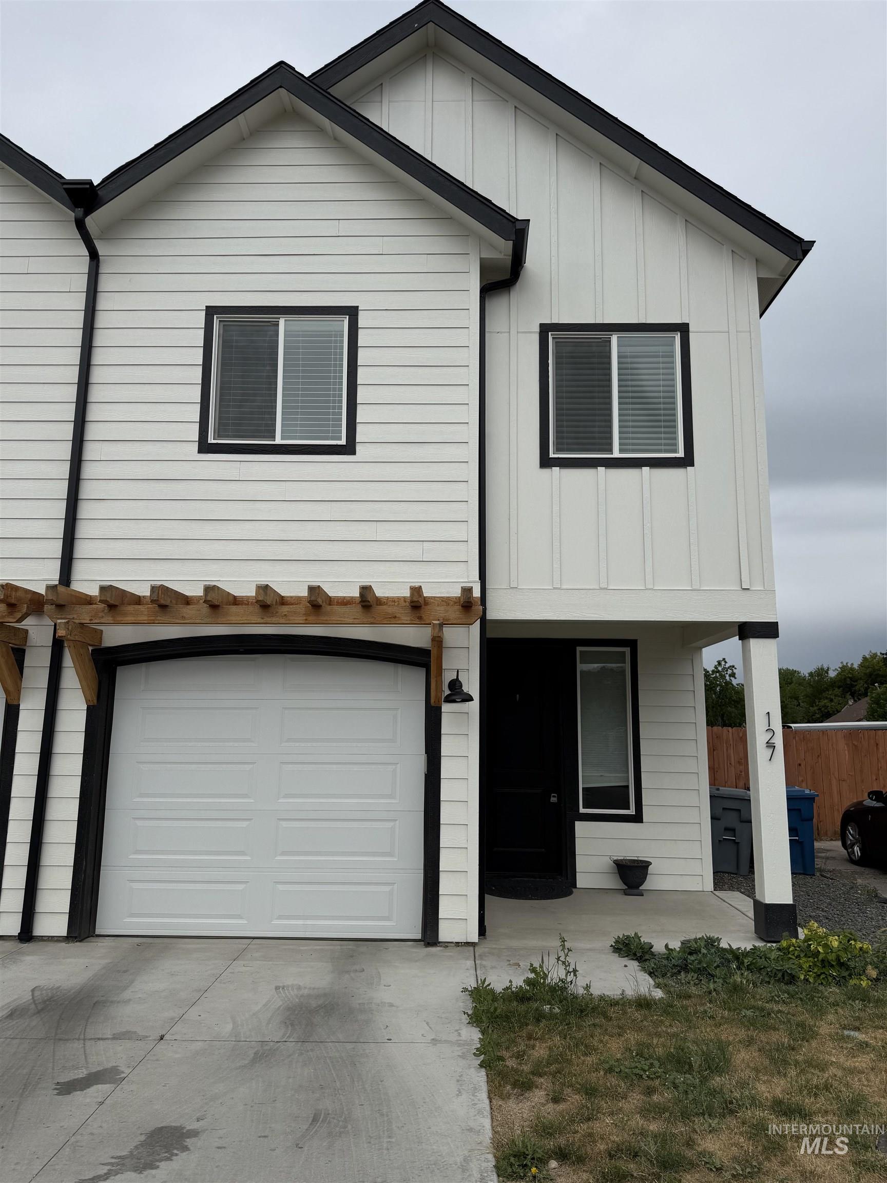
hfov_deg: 56.8
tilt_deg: +10.1
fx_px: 820
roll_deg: -1.2
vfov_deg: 71.6
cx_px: 444
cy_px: 592
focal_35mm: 24
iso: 80
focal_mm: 6.76
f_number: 1.78
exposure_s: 1/9091
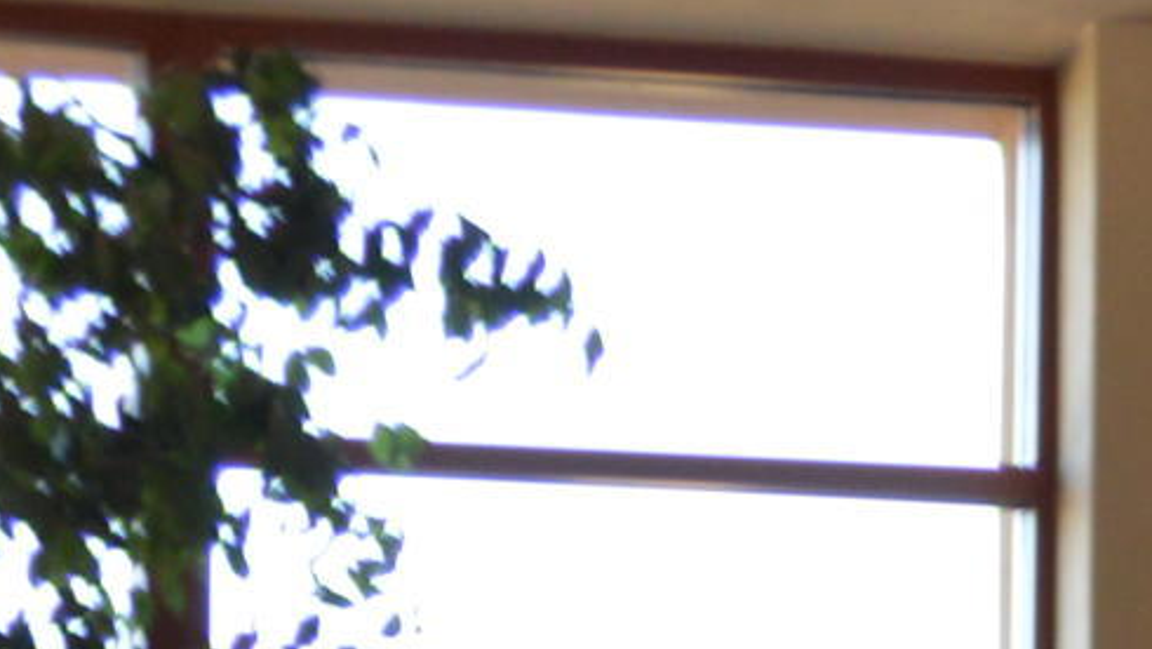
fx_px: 8220
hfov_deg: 7.9
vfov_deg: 4.3
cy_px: 2166
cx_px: 1712
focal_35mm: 269
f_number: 4.5
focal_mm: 28
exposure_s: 1/60
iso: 450
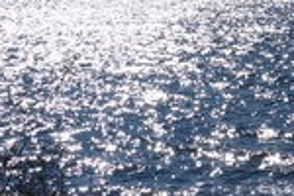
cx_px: 429
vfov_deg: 9.1
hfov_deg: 13.1
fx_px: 1218
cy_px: -35
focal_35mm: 149
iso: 100
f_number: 13
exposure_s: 1/500
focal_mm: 23
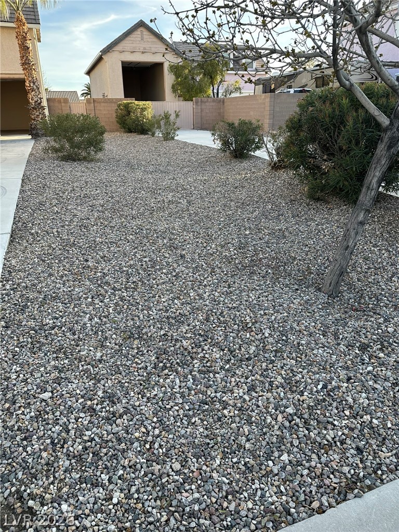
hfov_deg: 56.8
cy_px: 266
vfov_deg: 71.6
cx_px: 200
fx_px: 369
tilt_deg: -20.2
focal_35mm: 24
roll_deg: +0.4
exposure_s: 1/690
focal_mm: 6.86
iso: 80
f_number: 1.78
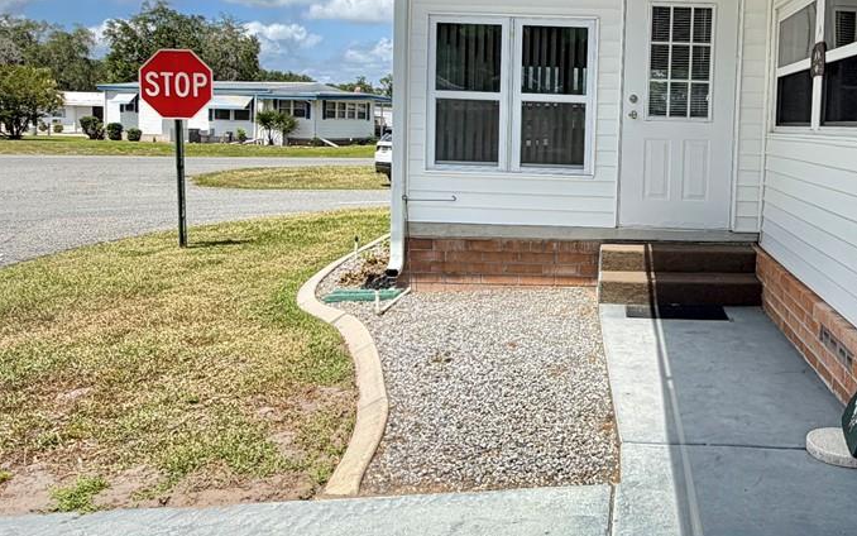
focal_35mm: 35
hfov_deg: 53.7
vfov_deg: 35.9
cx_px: 603
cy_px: 171
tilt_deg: -2.5
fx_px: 818
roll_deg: -0.8
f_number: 2.2
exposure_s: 1/1017
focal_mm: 2.22
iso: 20
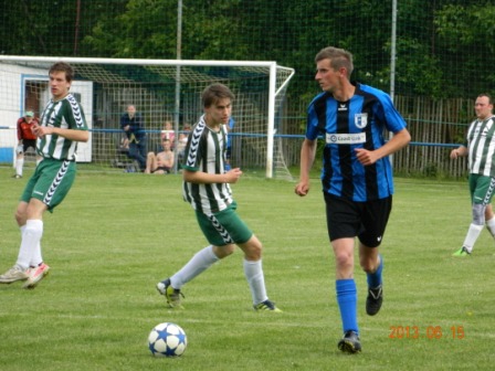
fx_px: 3975
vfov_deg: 5.3
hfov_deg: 7.1
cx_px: 248
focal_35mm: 278
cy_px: 186
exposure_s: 1/640
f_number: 5.6
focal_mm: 50
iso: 400
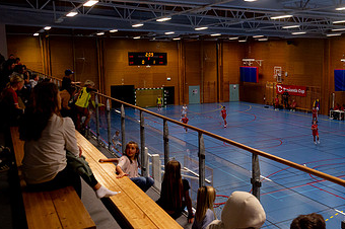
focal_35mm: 41
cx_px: 264
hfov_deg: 45.6
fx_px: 393
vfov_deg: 32.6
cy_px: 106
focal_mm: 24
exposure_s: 1/400
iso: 800
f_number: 3.5
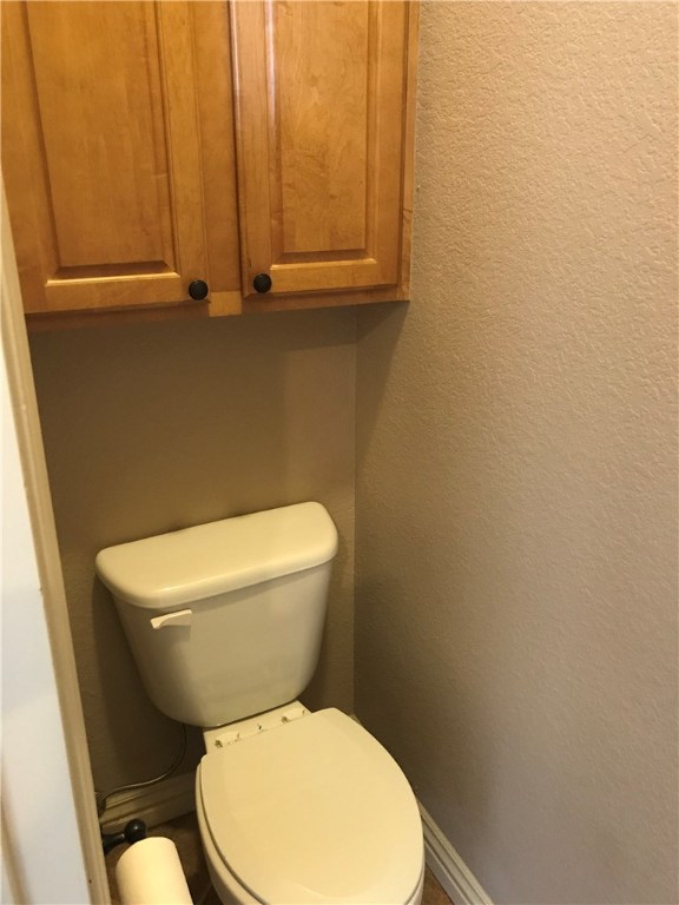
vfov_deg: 63.4
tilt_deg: -19.9
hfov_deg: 49.7
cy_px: 452
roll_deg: +0.0
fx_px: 732
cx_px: 340
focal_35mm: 28
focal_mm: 3.99
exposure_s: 1/6
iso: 100
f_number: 1.8
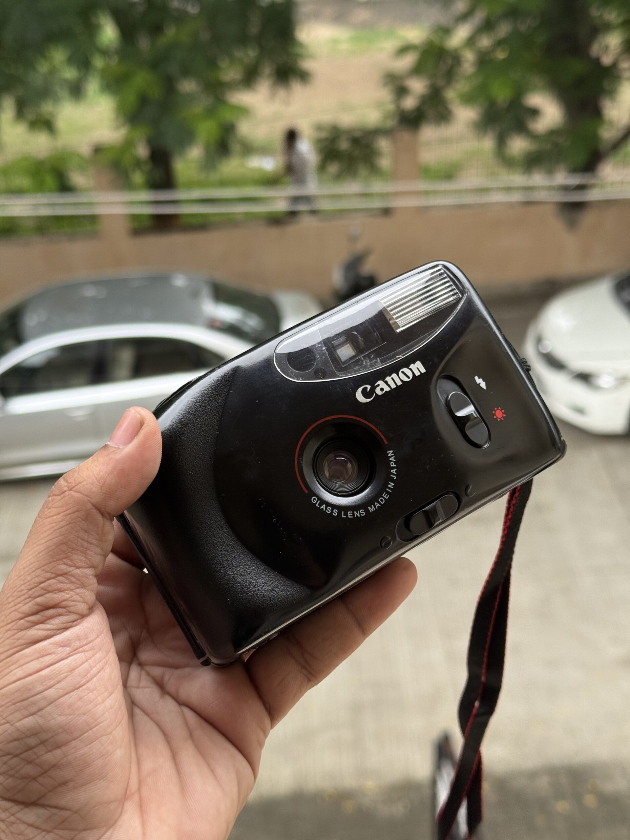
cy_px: 420
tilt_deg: -29.0
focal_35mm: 48
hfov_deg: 30.3
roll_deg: +1.0
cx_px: 315
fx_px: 1165
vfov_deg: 39.7
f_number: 1.78
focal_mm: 6.76
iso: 100
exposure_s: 1/87
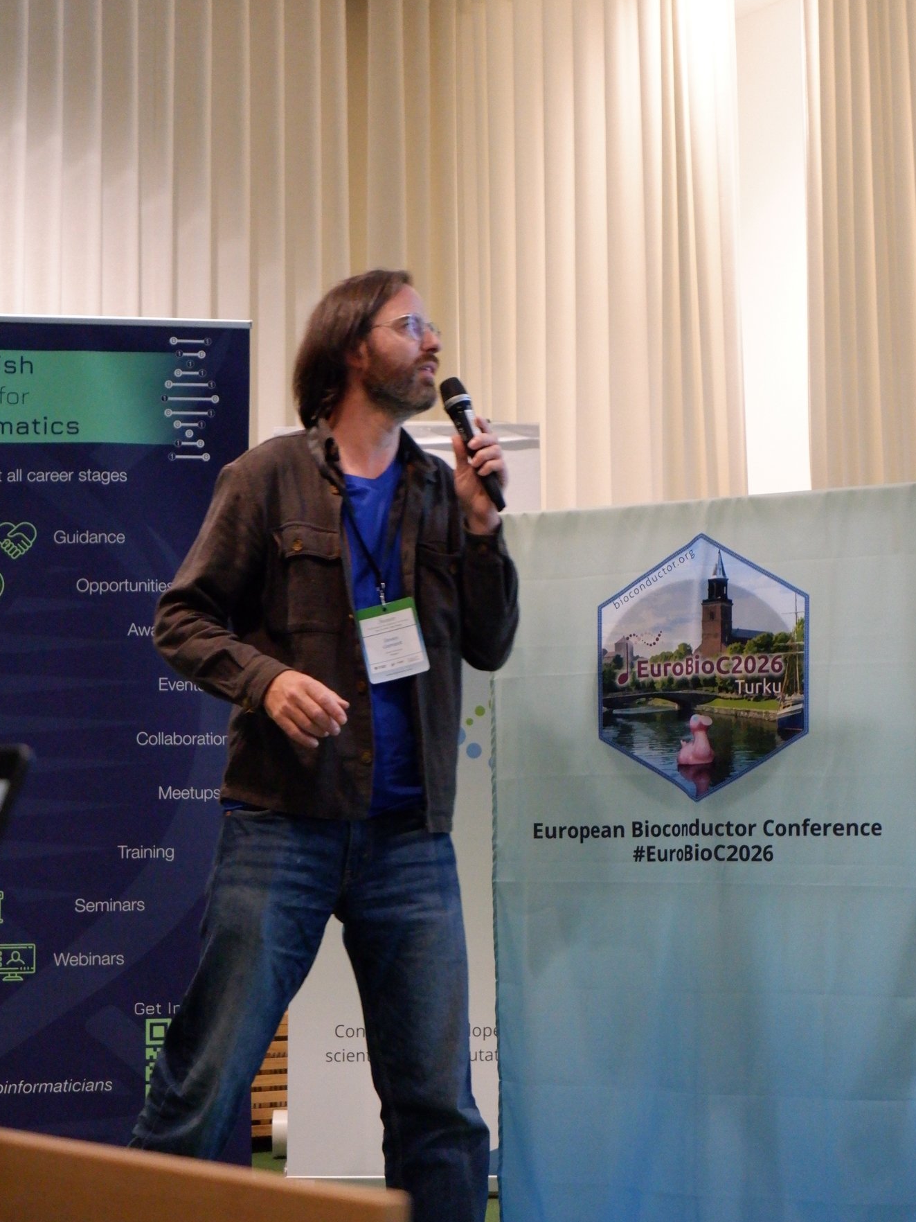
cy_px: 601
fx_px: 2540
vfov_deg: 27.0
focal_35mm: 72
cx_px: 457
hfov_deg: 20.4
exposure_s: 1/125
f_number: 5.6
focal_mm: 44.5
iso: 6400
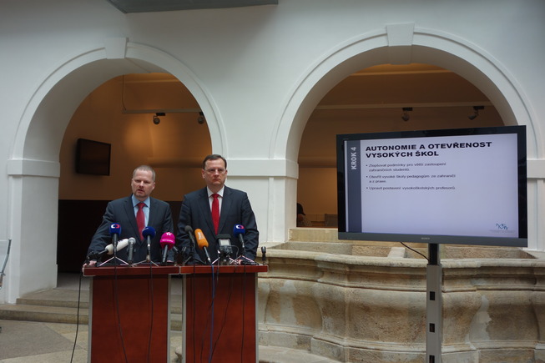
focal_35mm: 41
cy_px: 182
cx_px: 272
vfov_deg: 32.6
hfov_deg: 47.4
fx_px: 620
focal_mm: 15.1
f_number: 2.8
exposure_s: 1/100
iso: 125
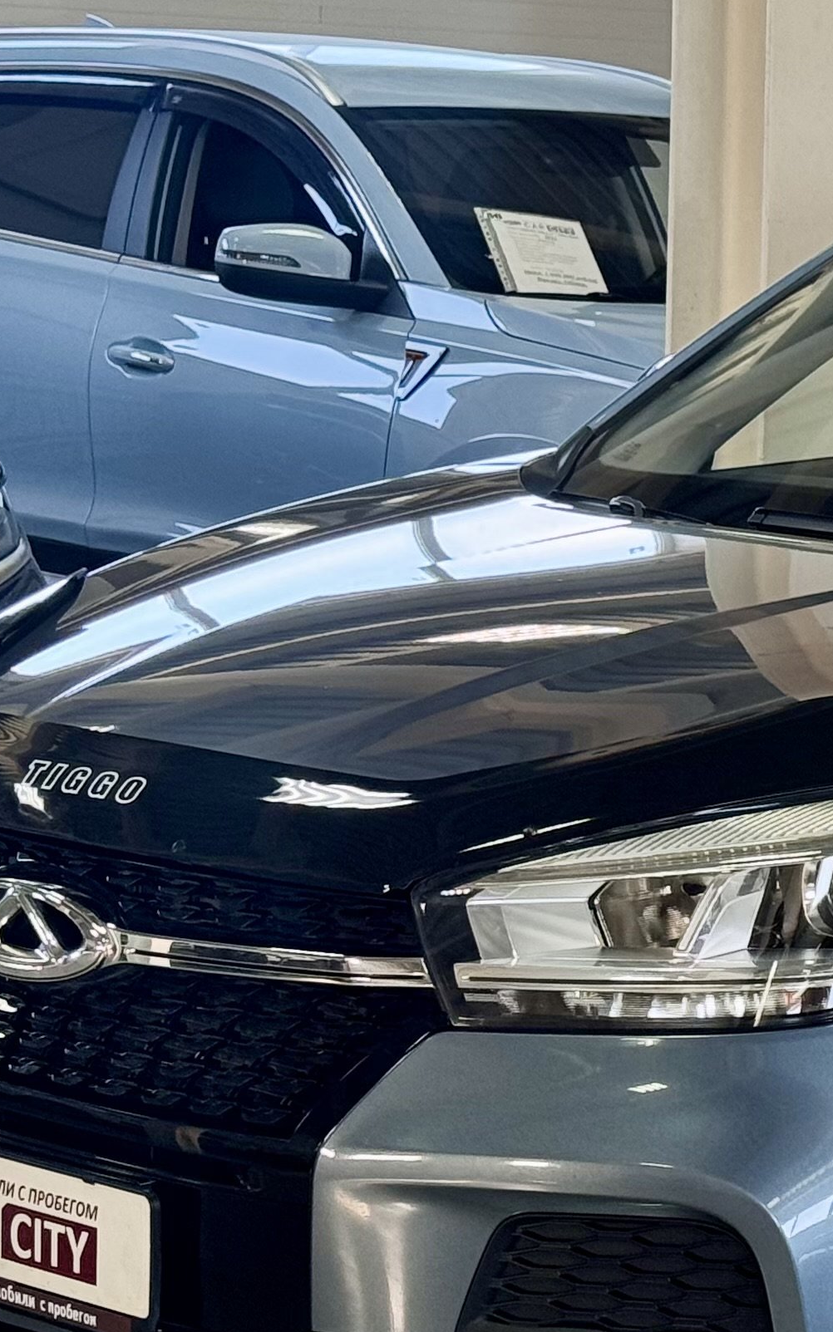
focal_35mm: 128
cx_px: 1211
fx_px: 4649
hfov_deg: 10.0
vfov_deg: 16.3
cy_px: 730
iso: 100
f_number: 1.78
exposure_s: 1/101
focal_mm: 6.76
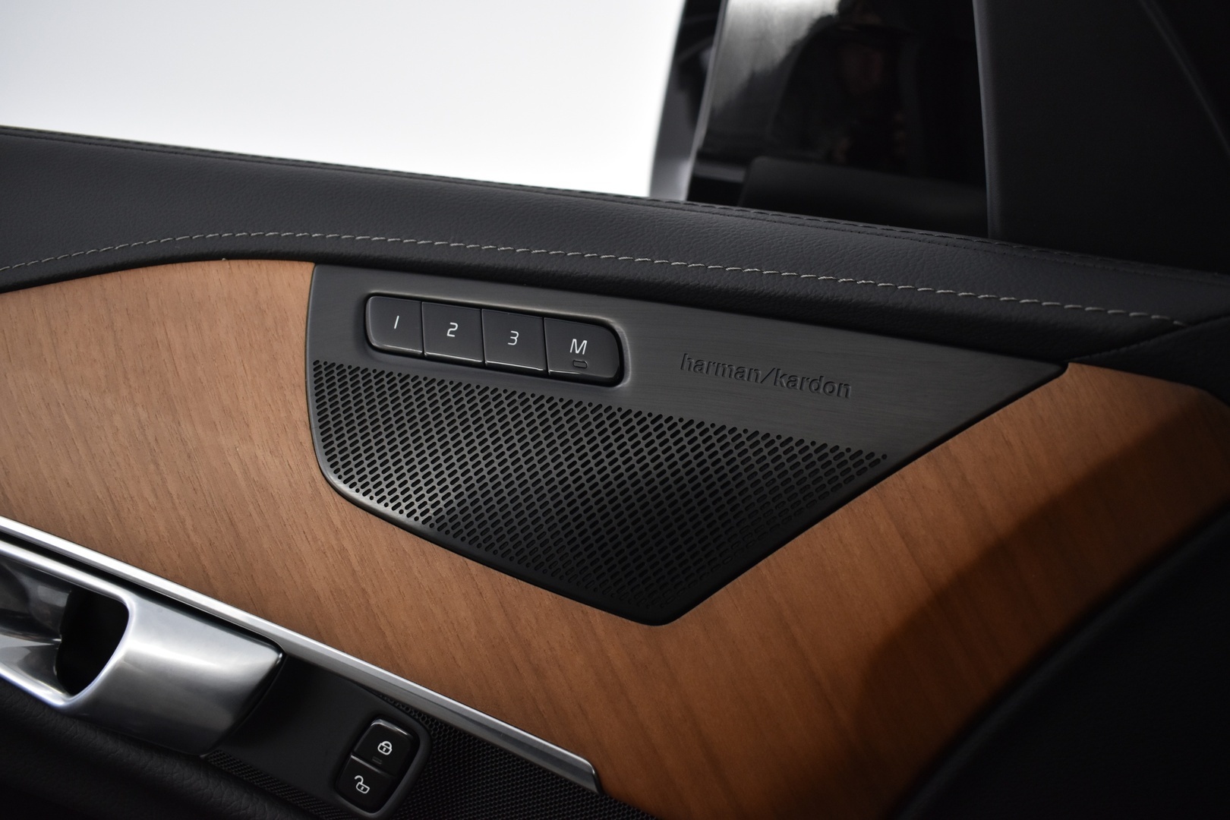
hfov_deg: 61.9
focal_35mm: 30
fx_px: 1025
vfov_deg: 43.6
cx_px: 615
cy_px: 410
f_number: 3.8
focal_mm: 20
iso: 1000
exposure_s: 1/30
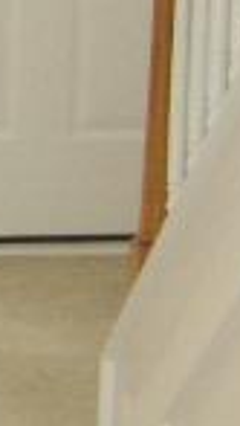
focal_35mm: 166
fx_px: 1873
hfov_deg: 7.1
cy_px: 67
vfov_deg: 12.9
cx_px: -182
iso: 400
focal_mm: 5.8
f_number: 2.8
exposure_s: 1/100
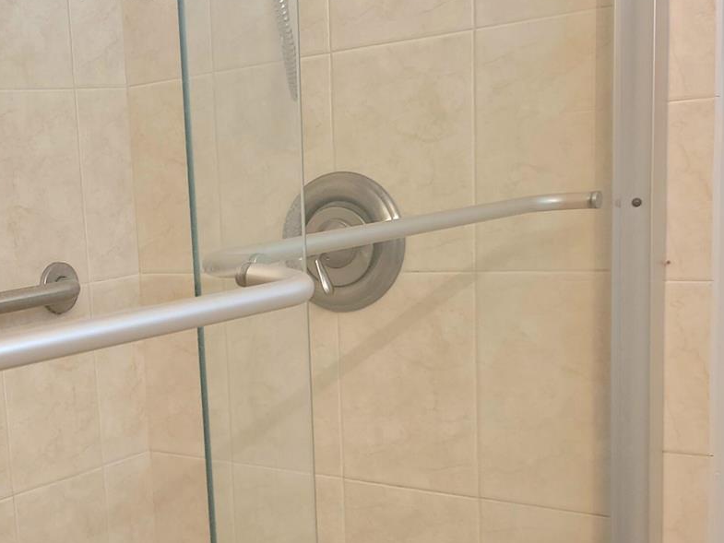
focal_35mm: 53
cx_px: 6
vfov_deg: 27.4
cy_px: 363
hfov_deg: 33.2
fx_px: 1109
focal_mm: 5.4
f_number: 1.8
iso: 40
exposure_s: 1/15
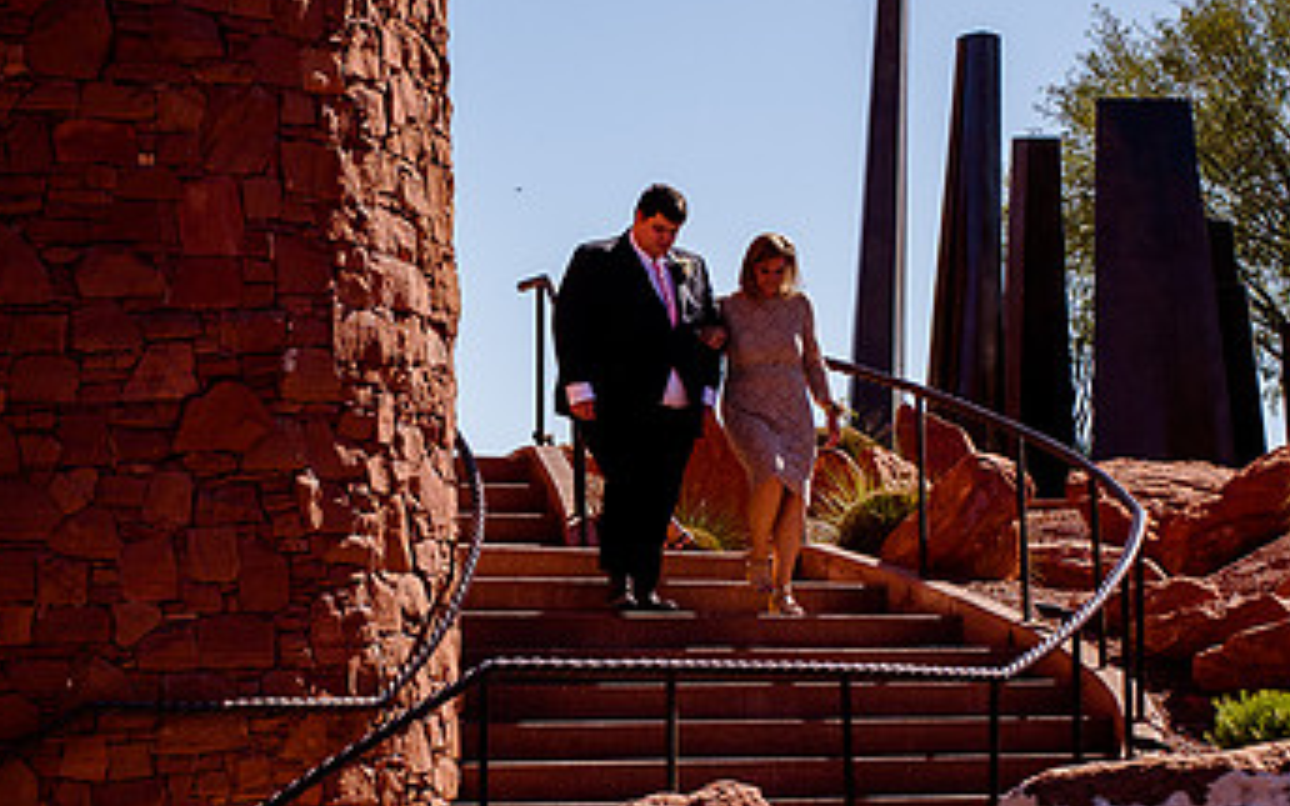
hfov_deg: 9.4
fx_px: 7805
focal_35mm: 222
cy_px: 438
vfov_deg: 5.9
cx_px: 429
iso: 200
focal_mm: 116
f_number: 5.6
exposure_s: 1/800
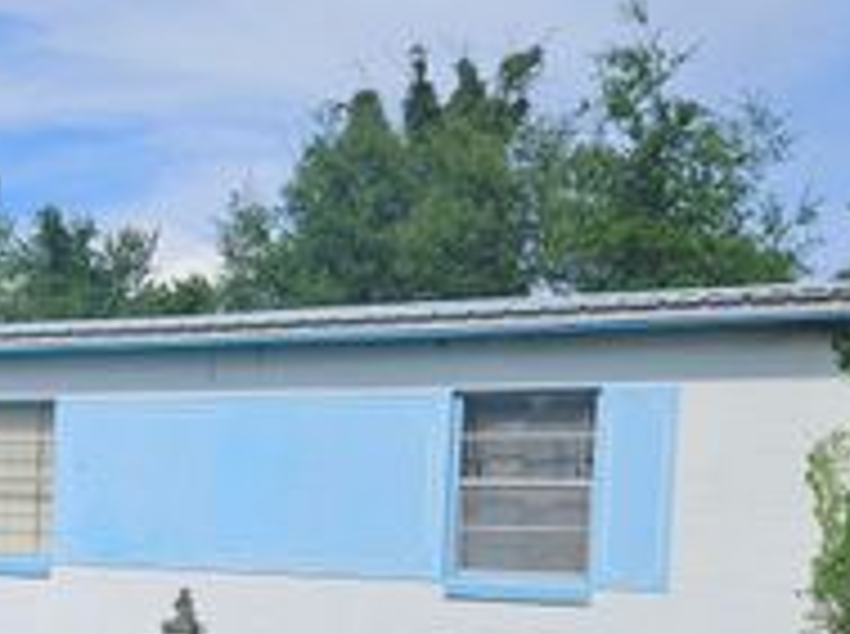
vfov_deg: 23.3
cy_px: 578
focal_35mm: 61
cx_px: 45
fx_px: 1495
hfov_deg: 30.0
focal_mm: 5.4
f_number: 1.8
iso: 25
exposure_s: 1/2476
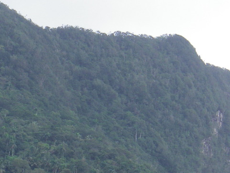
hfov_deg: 4.4
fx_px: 2956
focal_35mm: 445
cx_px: -41
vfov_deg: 3.3
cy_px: 82
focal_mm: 31.6
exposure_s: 1/125
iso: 100
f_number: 5.7
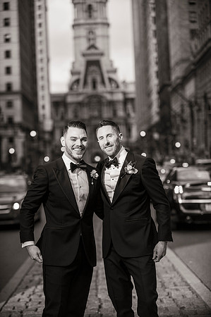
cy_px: 158
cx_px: 106
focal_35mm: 95
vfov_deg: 21.5
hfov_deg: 14.4
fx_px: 837
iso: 800
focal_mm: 95
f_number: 2.8
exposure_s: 1/4000
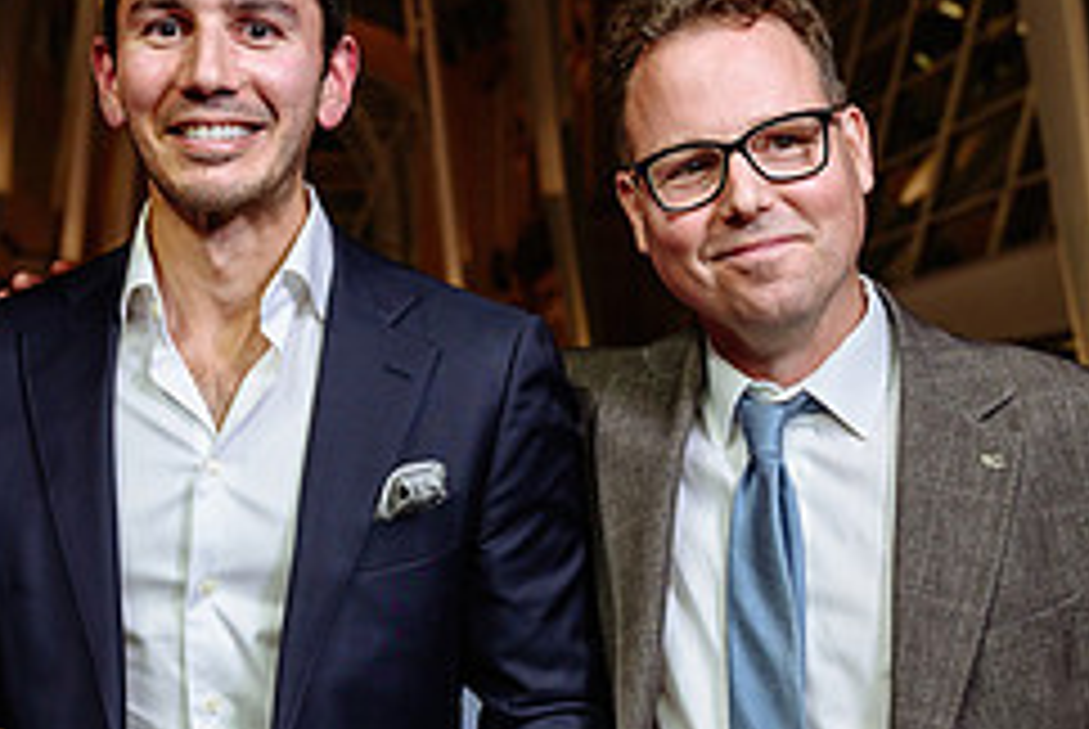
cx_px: 357
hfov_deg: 25.5
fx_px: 2393
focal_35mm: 79
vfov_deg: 17.2
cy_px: 536
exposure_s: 1/60
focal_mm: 29.5
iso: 500
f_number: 3.2
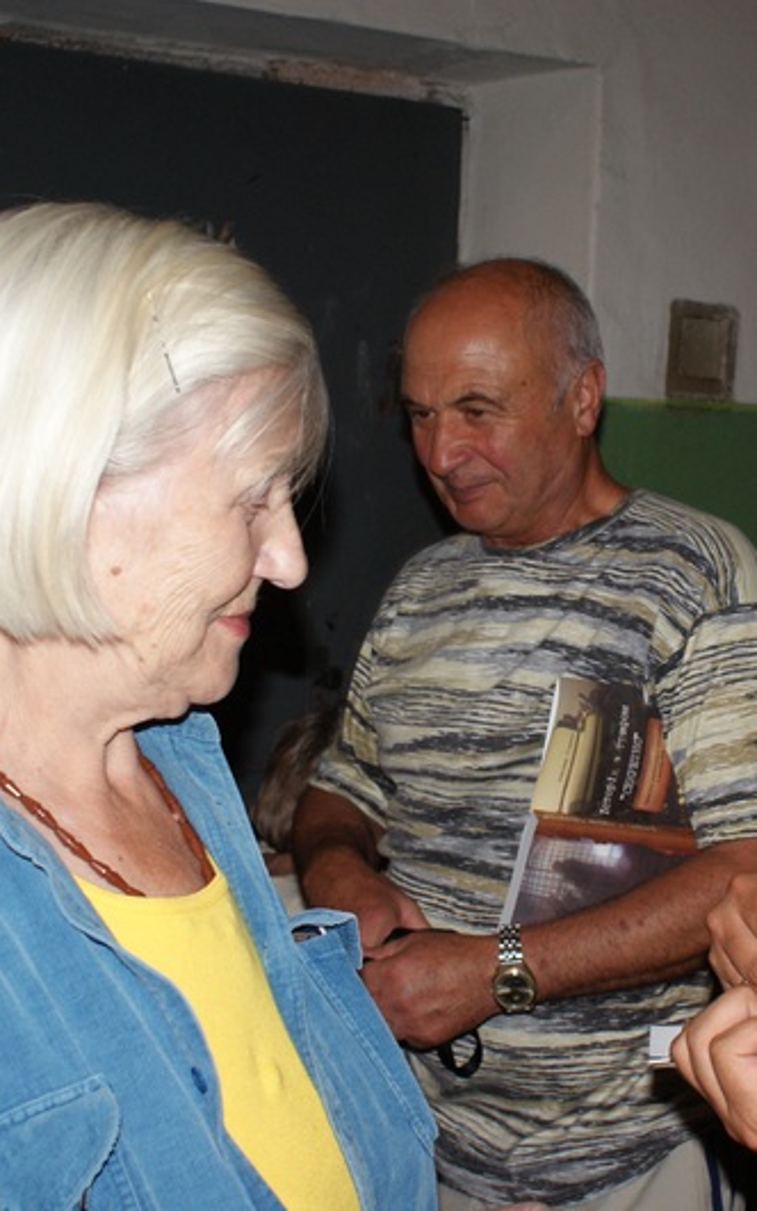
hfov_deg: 21.5
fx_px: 1980
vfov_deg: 34.0
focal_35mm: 60
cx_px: 556
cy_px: 604
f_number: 5.6
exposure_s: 1/60
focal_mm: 26
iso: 400
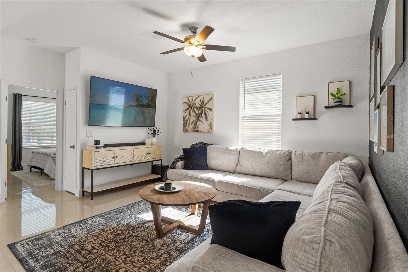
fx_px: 212
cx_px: 204
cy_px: 136
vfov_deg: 65.2
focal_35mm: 19
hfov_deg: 87.7
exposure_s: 1/15
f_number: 7.1
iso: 400
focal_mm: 12.5
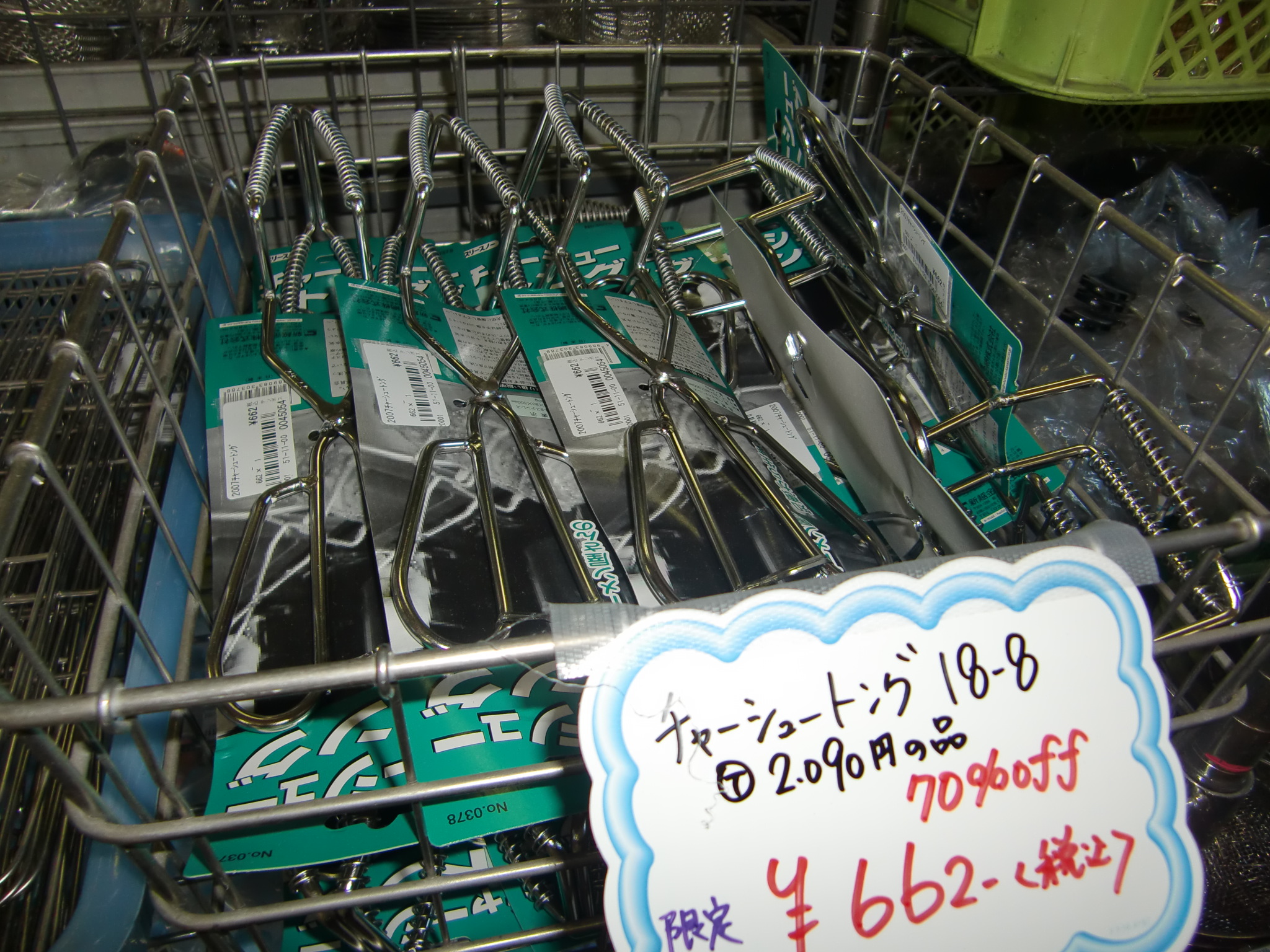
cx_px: 635
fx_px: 1027
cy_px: 476
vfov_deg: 49.7
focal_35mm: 28
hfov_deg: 63.4
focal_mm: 4.9
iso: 64
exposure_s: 1/60
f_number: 2.6
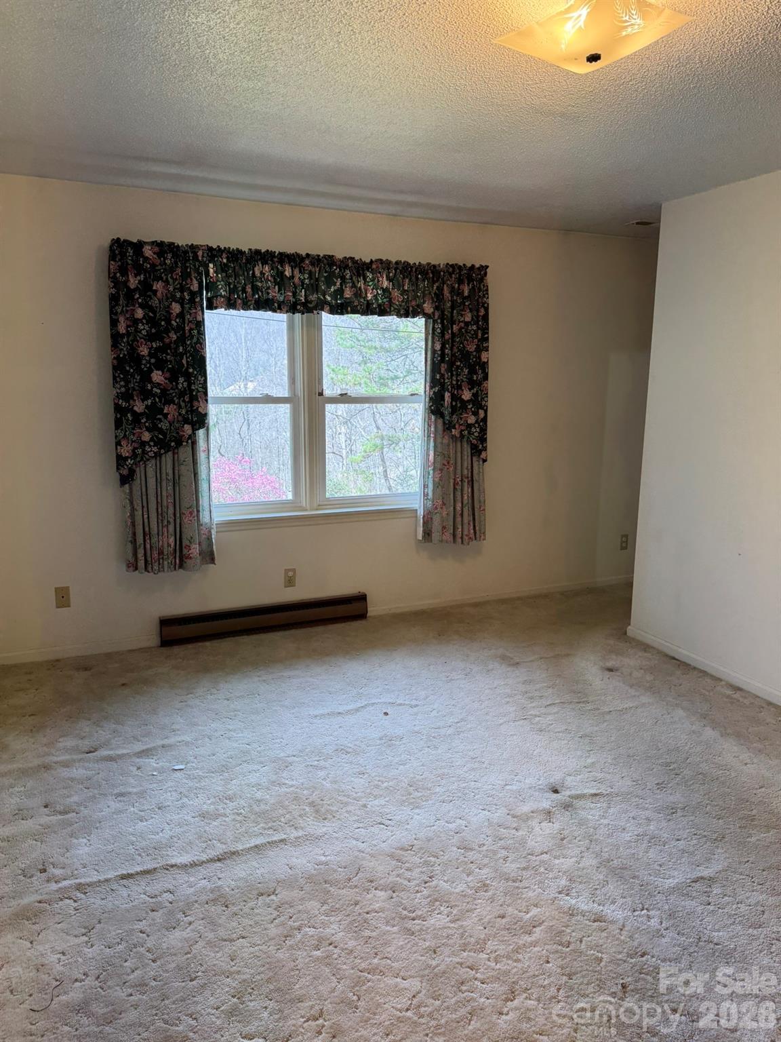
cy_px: 521
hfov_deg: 56.8
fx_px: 722
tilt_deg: -10.4
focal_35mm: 24
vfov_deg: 71.6
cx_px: 390
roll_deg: +0.8
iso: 100
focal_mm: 6.76
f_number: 1.78
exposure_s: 1/131
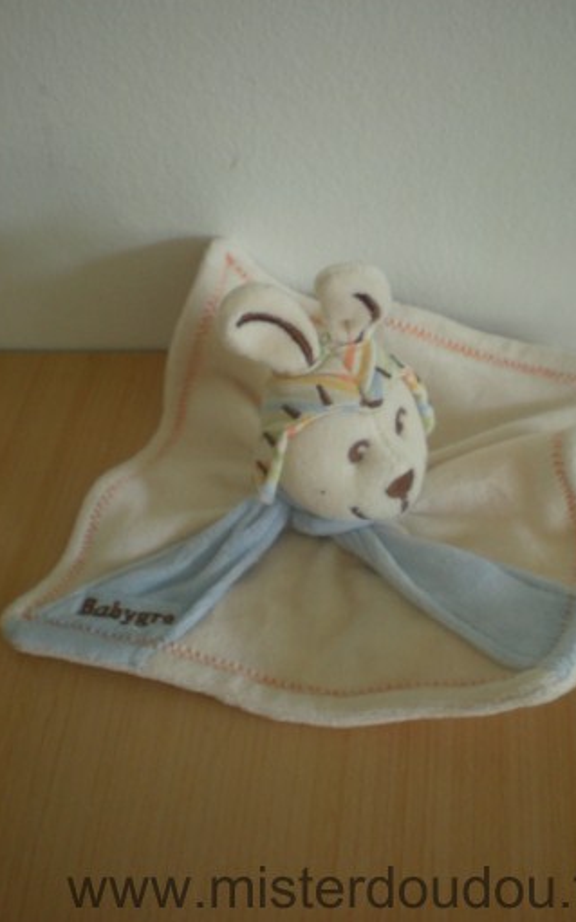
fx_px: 1031
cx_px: 336
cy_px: 455
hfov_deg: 31.2
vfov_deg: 48.2
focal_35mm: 41
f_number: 3.1
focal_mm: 6.3
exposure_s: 1/21
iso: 200
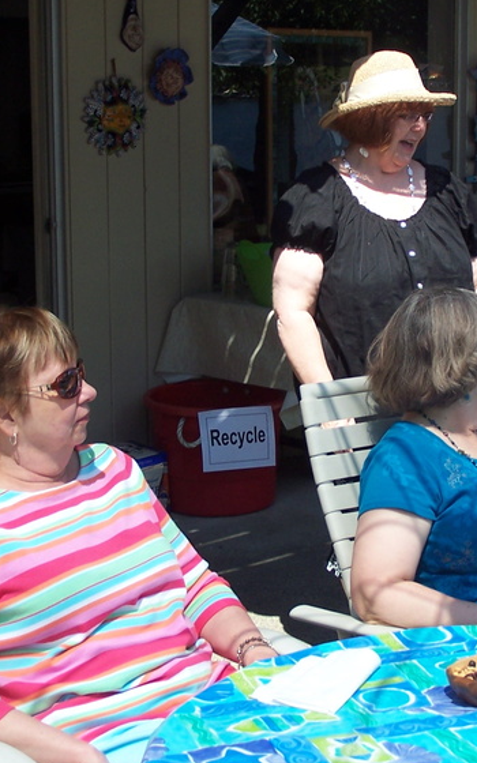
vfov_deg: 24.6
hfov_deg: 15.5
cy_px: 369
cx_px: 343
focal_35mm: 84
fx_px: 1747
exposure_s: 1/500
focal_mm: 9.3
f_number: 3.2
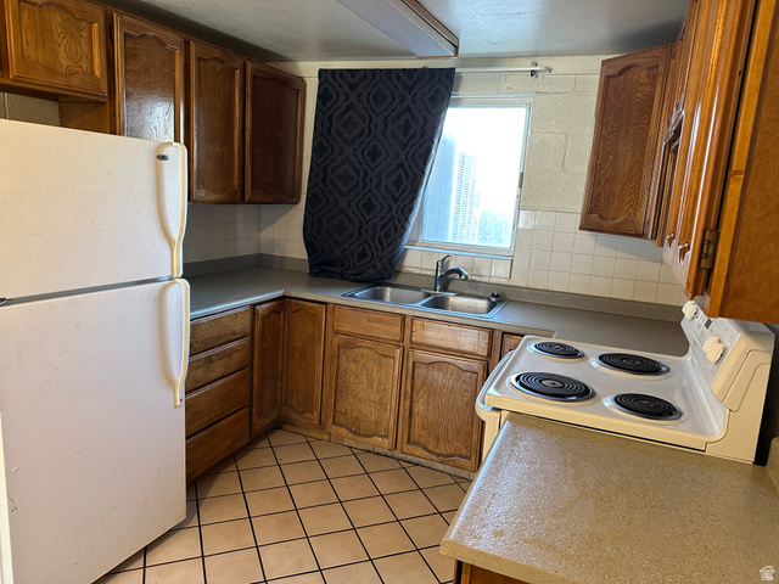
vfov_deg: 56.8
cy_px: 292
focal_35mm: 24
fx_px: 540
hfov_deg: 71.6
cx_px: 390
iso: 160
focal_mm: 6.86
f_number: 1.78
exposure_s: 1/60
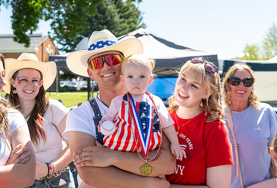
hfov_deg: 42.2
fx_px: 358
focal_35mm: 46
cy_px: 82
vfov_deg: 29.5
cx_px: 111
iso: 100
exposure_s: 1/400
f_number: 2.8
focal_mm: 32
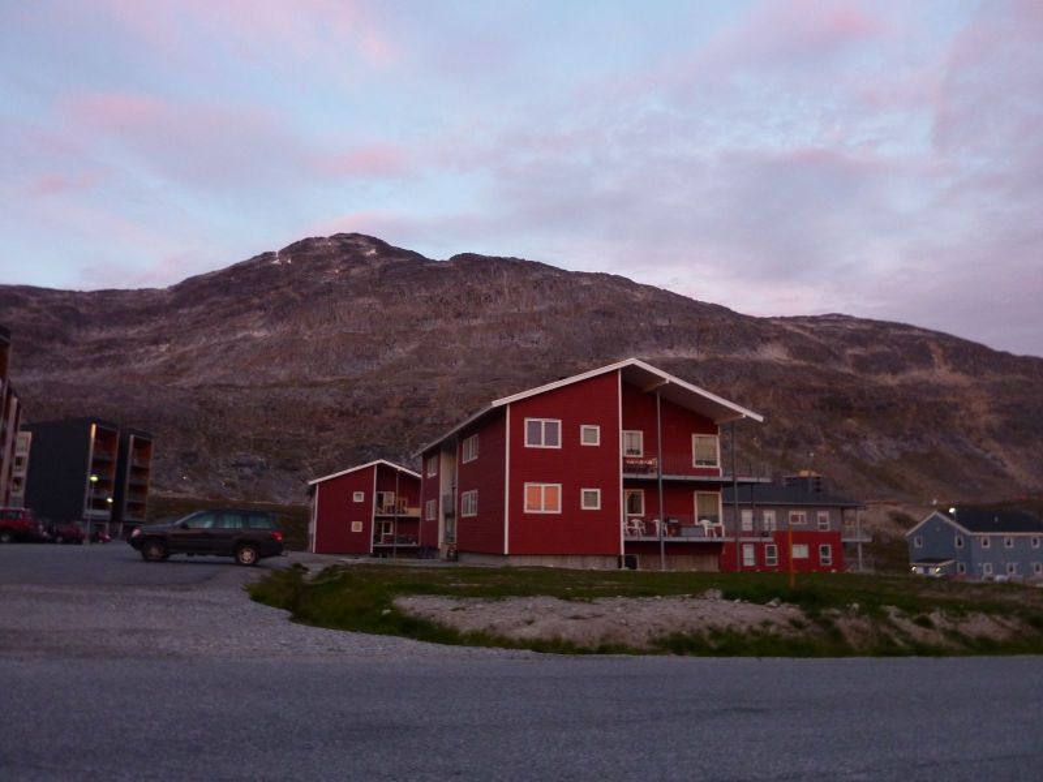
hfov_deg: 69.4
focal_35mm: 25
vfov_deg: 54.9
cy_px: 391
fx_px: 753
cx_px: 522
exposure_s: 1/30
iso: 160
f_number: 3.3
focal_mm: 4.1
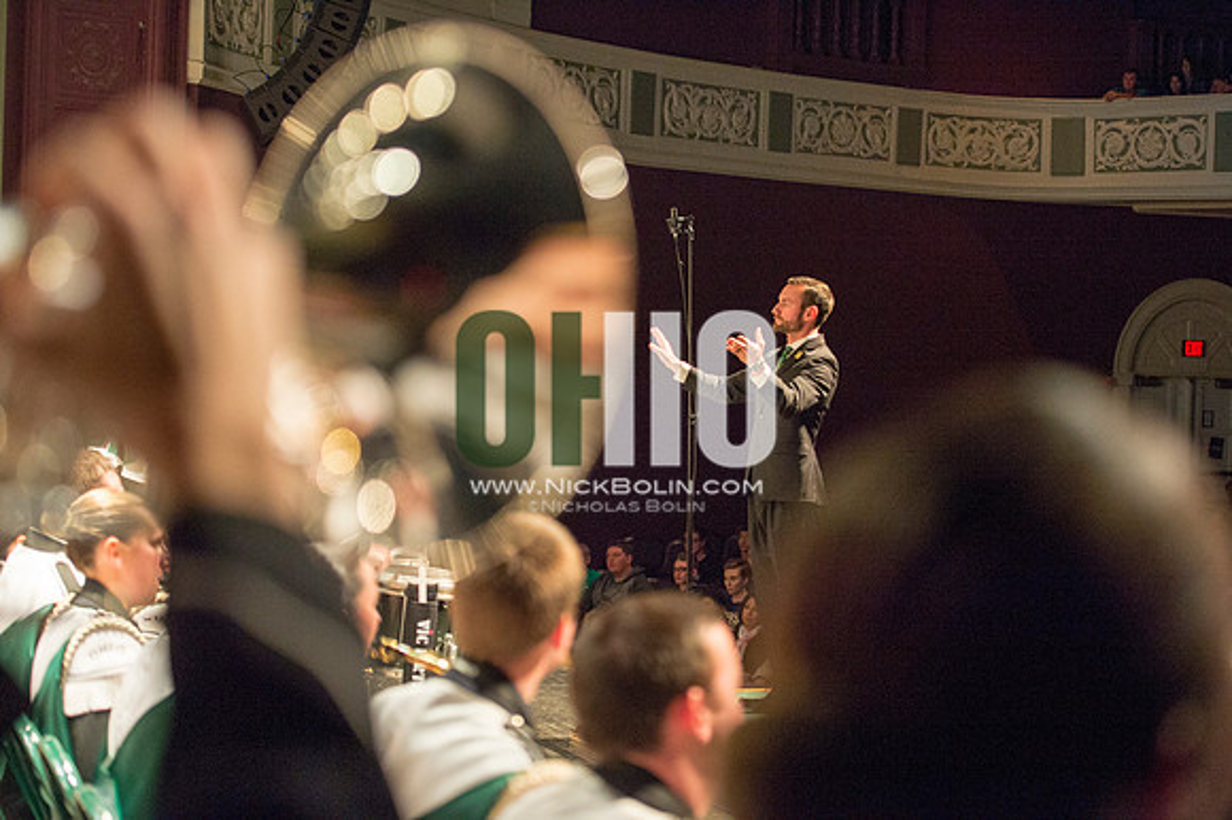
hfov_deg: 28.9
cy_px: 410
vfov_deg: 19.4
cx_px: 616
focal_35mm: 70
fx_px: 2394
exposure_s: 1/160
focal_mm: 70
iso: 2500
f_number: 2.8
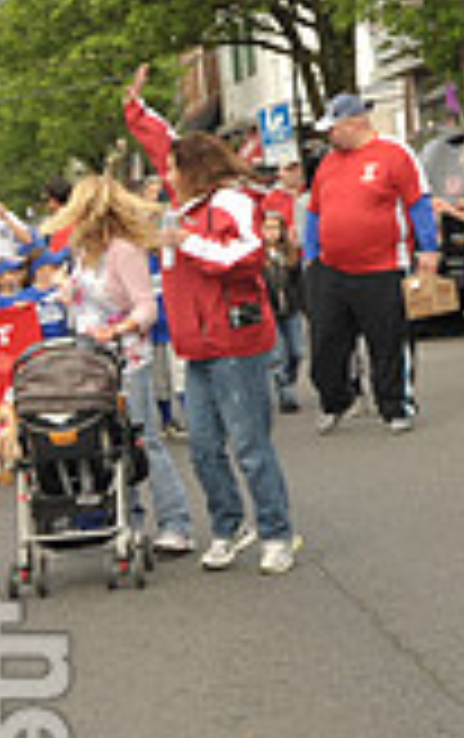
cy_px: 742
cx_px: -496
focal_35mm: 126
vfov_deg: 16.2
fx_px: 2540
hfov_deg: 9.7
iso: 400
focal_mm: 35
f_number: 8
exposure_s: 1/250
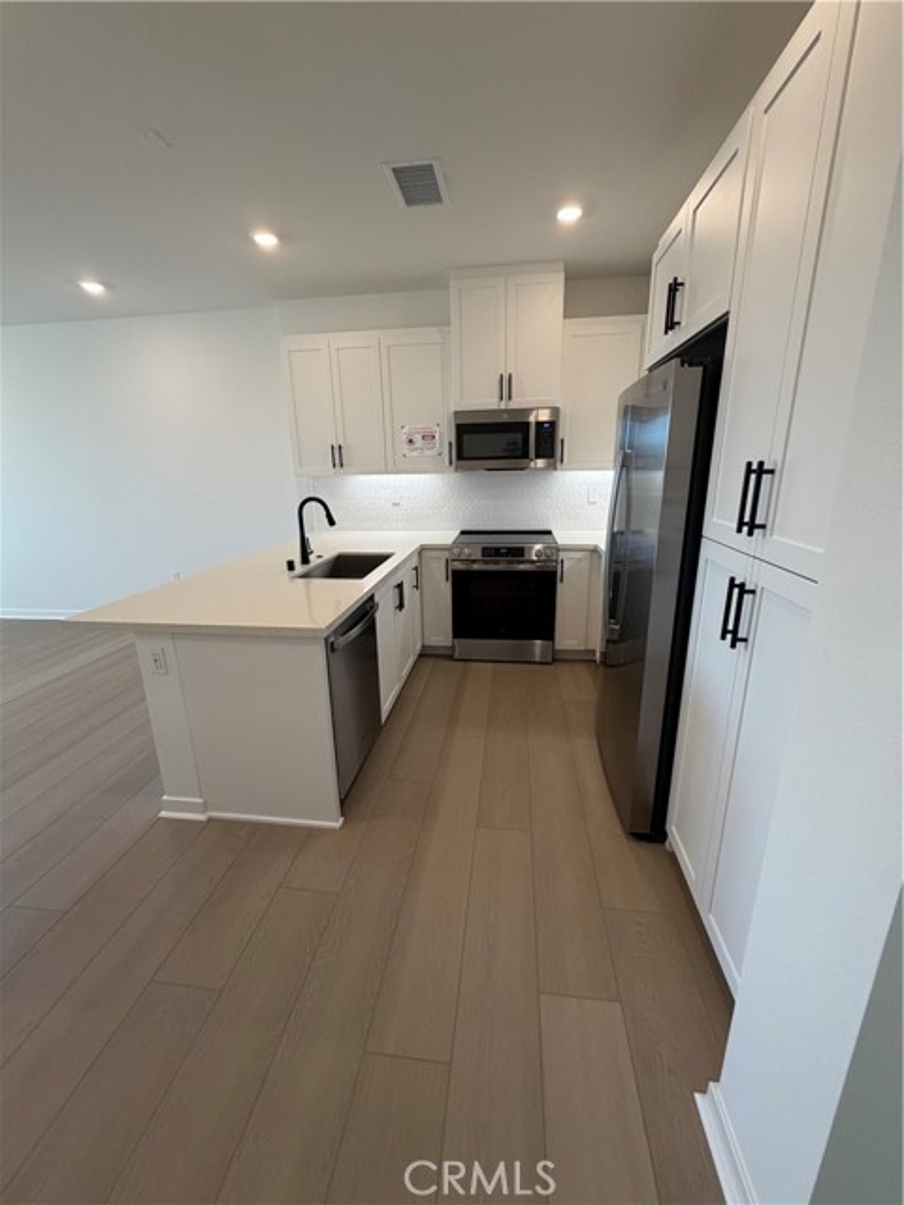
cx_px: 452
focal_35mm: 14
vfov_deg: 102.1
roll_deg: +1.4
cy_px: 602
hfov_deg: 85.7
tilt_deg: -14.4
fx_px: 487
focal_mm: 2.22
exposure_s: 1/120
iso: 160
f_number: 2.2
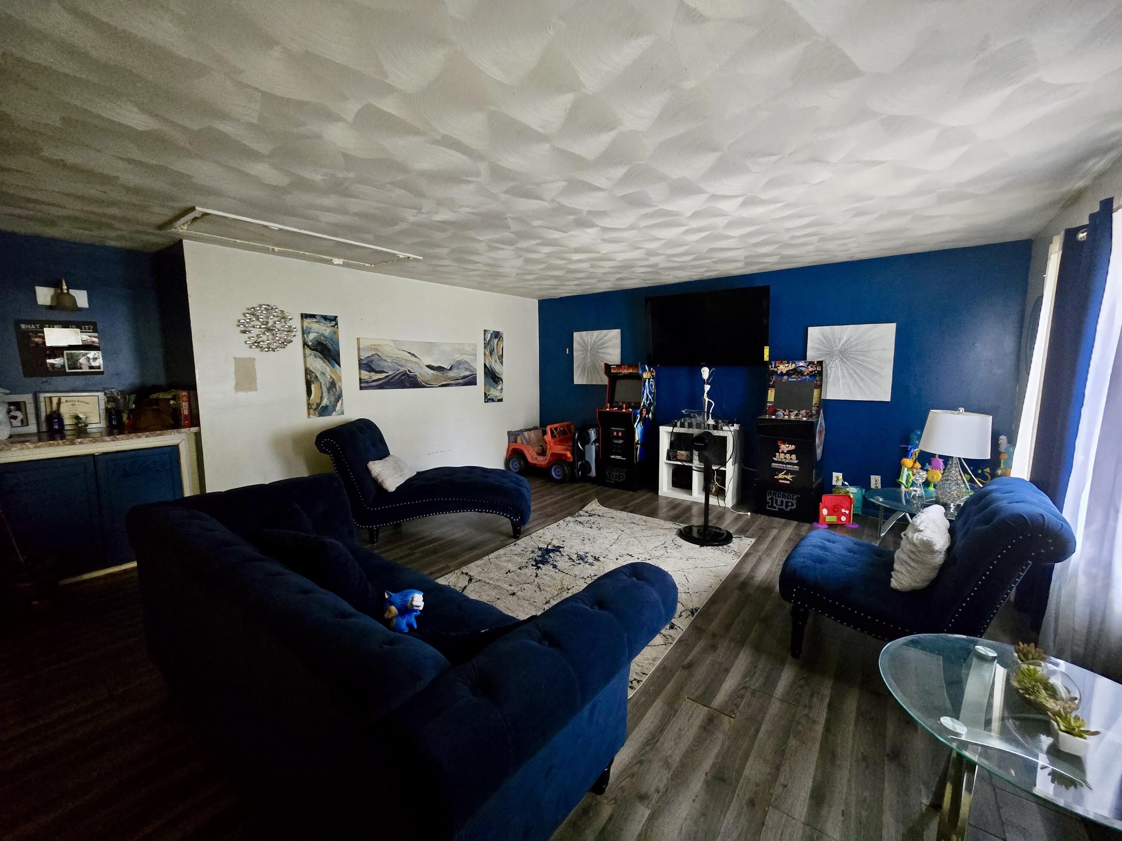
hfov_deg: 106.2
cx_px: 561
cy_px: 420
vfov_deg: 89.9
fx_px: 421
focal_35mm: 13
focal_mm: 2.2
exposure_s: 1/40
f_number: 2.2
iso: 1250
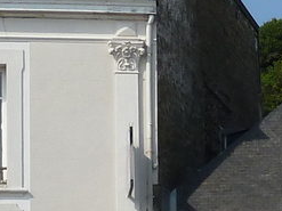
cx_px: 398
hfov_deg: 8.1
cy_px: 313
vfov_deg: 6.1
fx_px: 1954
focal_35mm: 240
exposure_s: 1/400
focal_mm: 6.1
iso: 80
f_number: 5.6
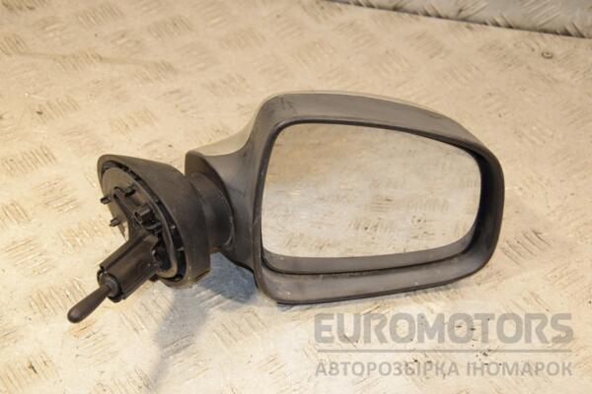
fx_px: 1184
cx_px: 296
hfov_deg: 28.1
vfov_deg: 18.9
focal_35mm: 72
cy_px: 197
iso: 800
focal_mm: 48
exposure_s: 1/200
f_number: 6.3
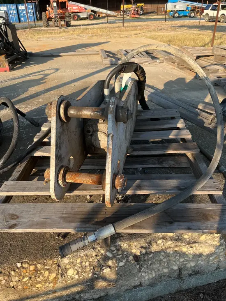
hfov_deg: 53.1
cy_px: 150
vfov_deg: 67.3
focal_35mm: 26
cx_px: 113
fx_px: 226
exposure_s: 1/898
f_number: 1.6
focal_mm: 5.1
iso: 50
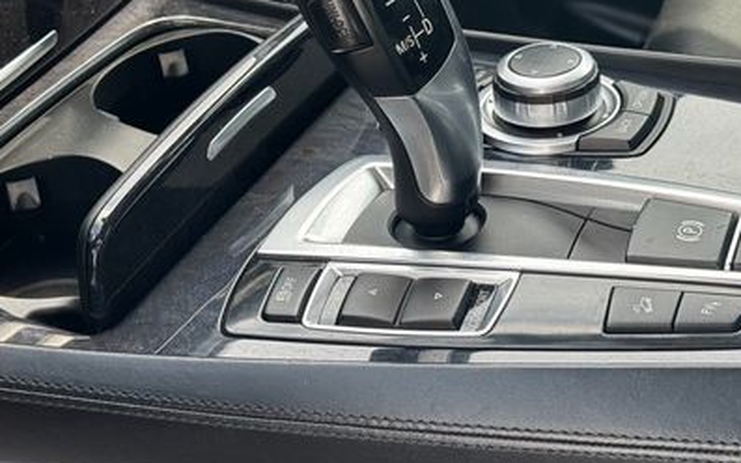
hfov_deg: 25.2
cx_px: 463
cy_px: 146
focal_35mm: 82
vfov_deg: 15.9
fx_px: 1656
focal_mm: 6.76
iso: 64
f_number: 1.78
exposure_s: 1/345
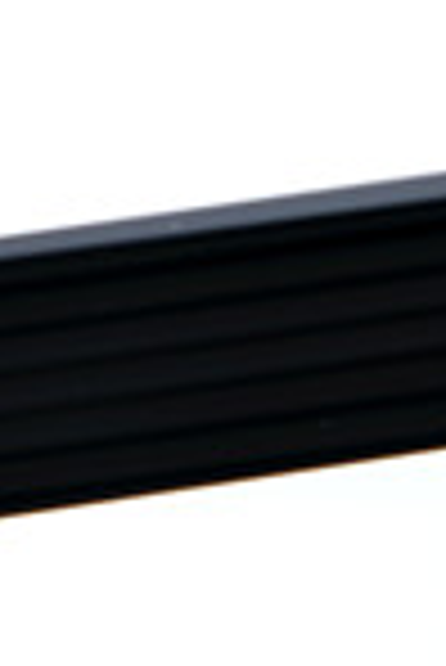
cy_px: 252
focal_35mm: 398
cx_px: -23
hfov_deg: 3.5
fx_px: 7378
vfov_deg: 5.2
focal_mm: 39
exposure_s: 1/125
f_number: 5.6
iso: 160
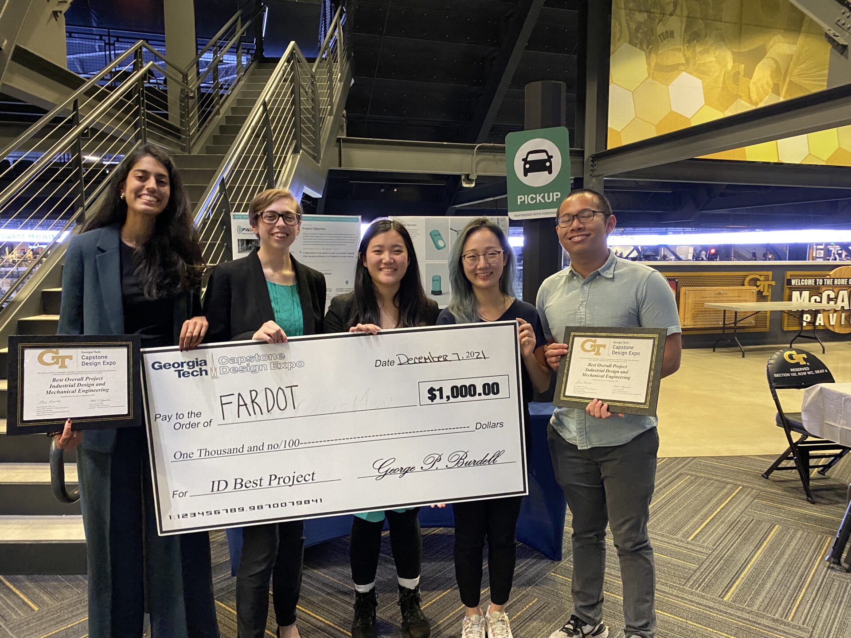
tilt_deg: -6.4
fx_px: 639
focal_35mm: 26
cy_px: 319
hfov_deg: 67.3
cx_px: 426
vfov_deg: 53.1
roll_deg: -0.7
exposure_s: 1/30
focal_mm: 4.25
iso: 640
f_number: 1.8
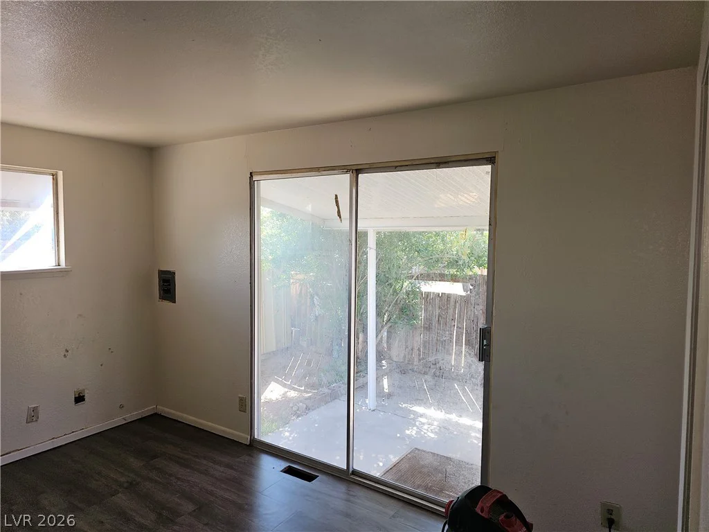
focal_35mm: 23
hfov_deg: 73.9
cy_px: 266
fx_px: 471
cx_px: 354
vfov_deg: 58.9
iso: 20
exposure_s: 1/60
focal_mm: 6.3
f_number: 1.7
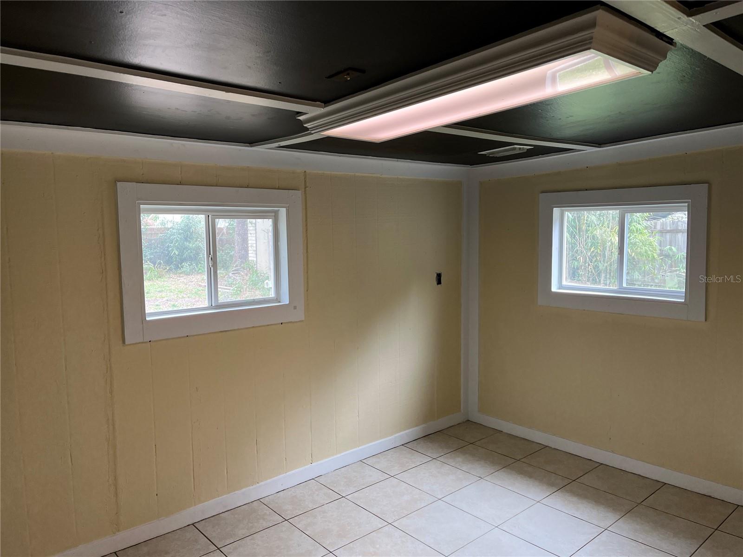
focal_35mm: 26
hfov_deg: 67.3
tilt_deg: -4.0
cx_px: 372
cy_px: 278
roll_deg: +0.9
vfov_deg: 53.1
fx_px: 558
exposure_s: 1/90
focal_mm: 5.1
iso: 100
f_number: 1.6
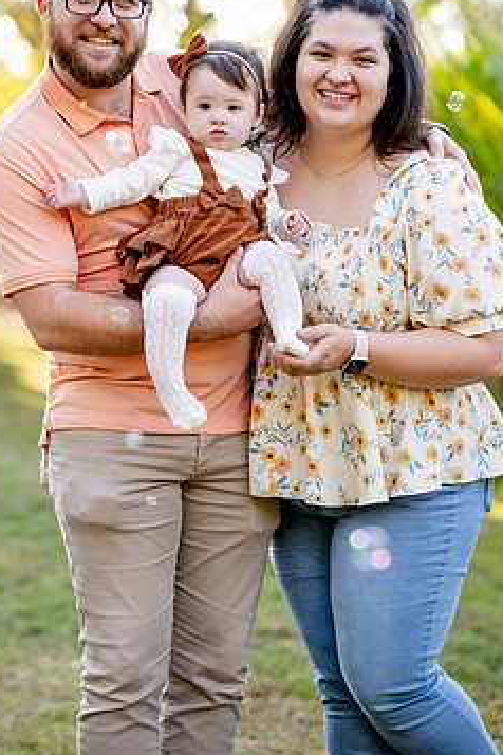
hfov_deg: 12.8
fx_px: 2242
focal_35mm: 107
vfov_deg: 19.1
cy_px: 294
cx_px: 220
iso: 160
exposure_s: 1/250
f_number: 2.8
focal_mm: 85
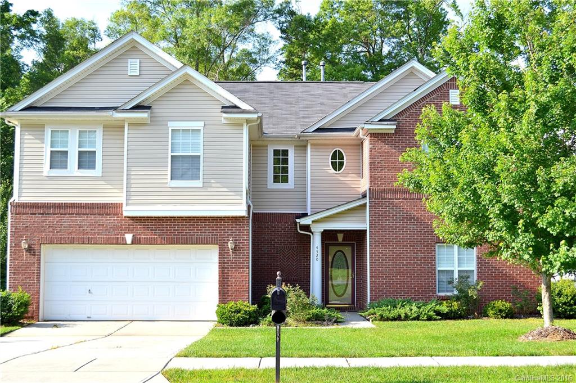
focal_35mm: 48
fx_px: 767
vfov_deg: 28.0
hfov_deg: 41.1
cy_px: 192
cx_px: 288
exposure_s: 1/160
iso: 100
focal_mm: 32
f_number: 6.3
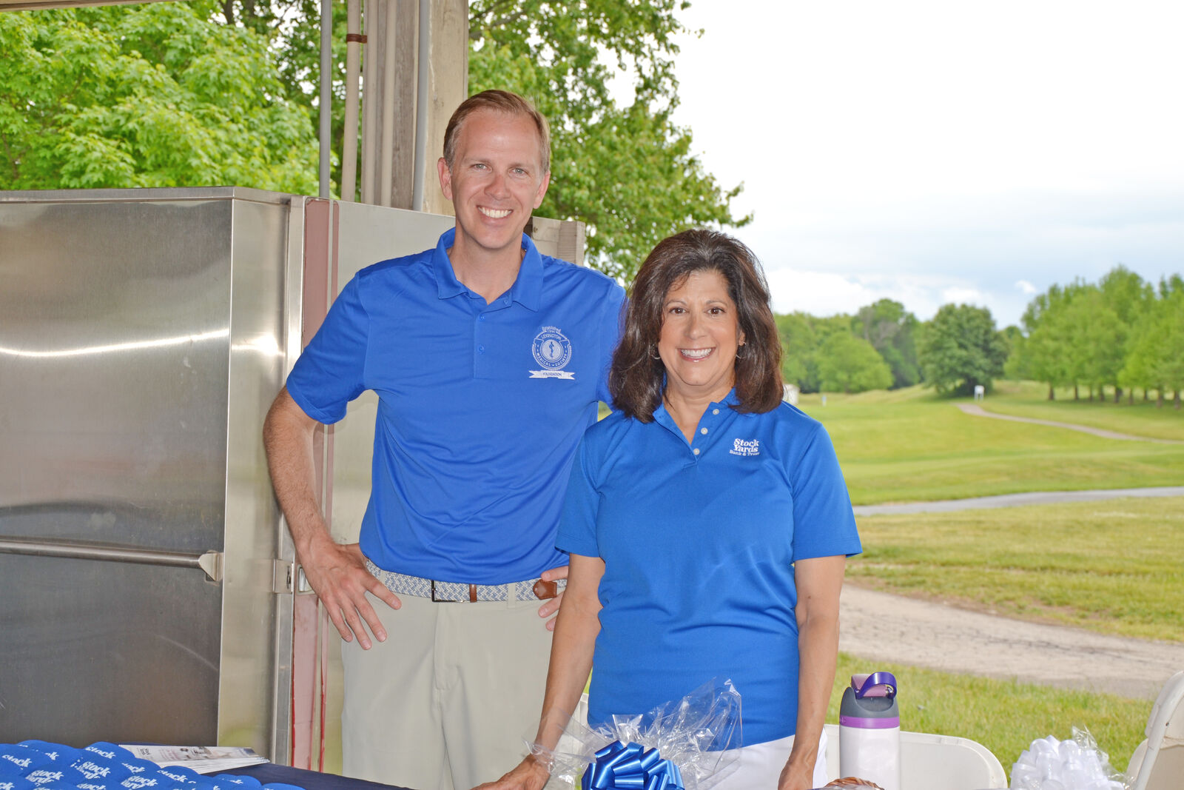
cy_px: 395
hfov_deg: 29.9
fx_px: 2220
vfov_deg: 20.2
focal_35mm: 68
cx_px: 592
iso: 100
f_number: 7.1
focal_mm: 45
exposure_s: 1/200
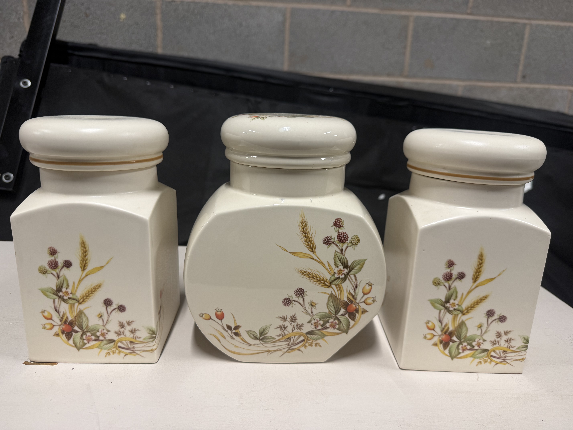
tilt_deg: -16.1
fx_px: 397
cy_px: 215
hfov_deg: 71.6
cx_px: 286
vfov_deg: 56.8
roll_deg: -2.6
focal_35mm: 24
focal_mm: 6.76
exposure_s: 1/50
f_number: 1.78
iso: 125
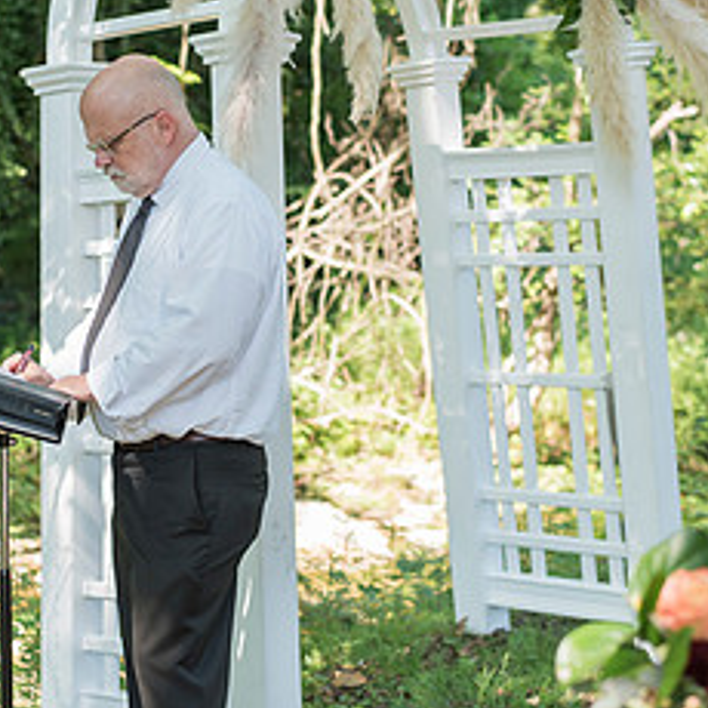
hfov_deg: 20.8
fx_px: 1921
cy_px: 222
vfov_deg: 20.8
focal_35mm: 83
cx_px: 271
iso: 400
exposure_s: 1/800
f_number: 2.5
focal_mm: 50
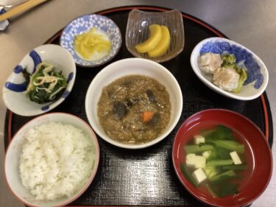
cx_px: 138
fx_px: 247
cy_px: 104
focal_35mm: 31
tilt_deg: -71.4
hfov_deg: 58.4
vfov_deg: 45.4
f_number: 2.4
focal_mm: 3.3
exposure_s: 1/33
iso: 320
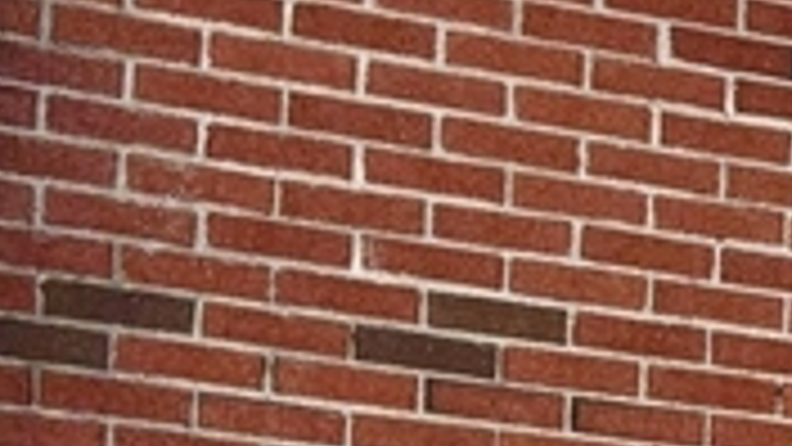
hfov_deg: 10.7
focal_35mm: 165
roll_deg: -0.8
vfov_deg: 6.9
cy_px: 1126
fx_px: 3465
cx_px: 2025
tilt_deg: +3.3
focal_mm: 5.96
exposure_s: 1/1115
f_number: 1.6
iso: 50
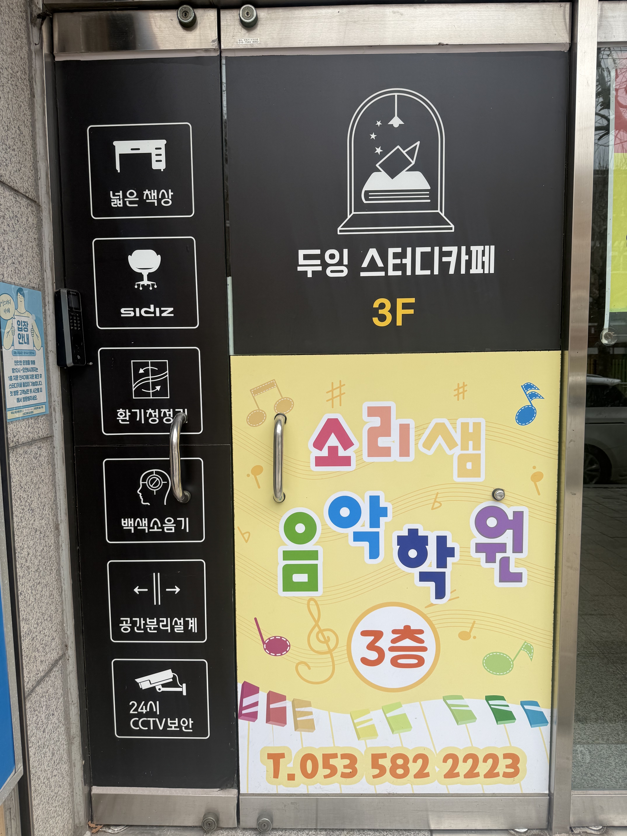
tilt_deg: -7.4
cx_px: 314
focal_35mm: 24
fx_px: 580
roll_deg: -0.4
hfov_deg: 56.8
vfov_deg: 71.6
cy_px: 418
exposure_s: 1/584
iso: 80
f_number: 1.78
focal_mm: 6.76
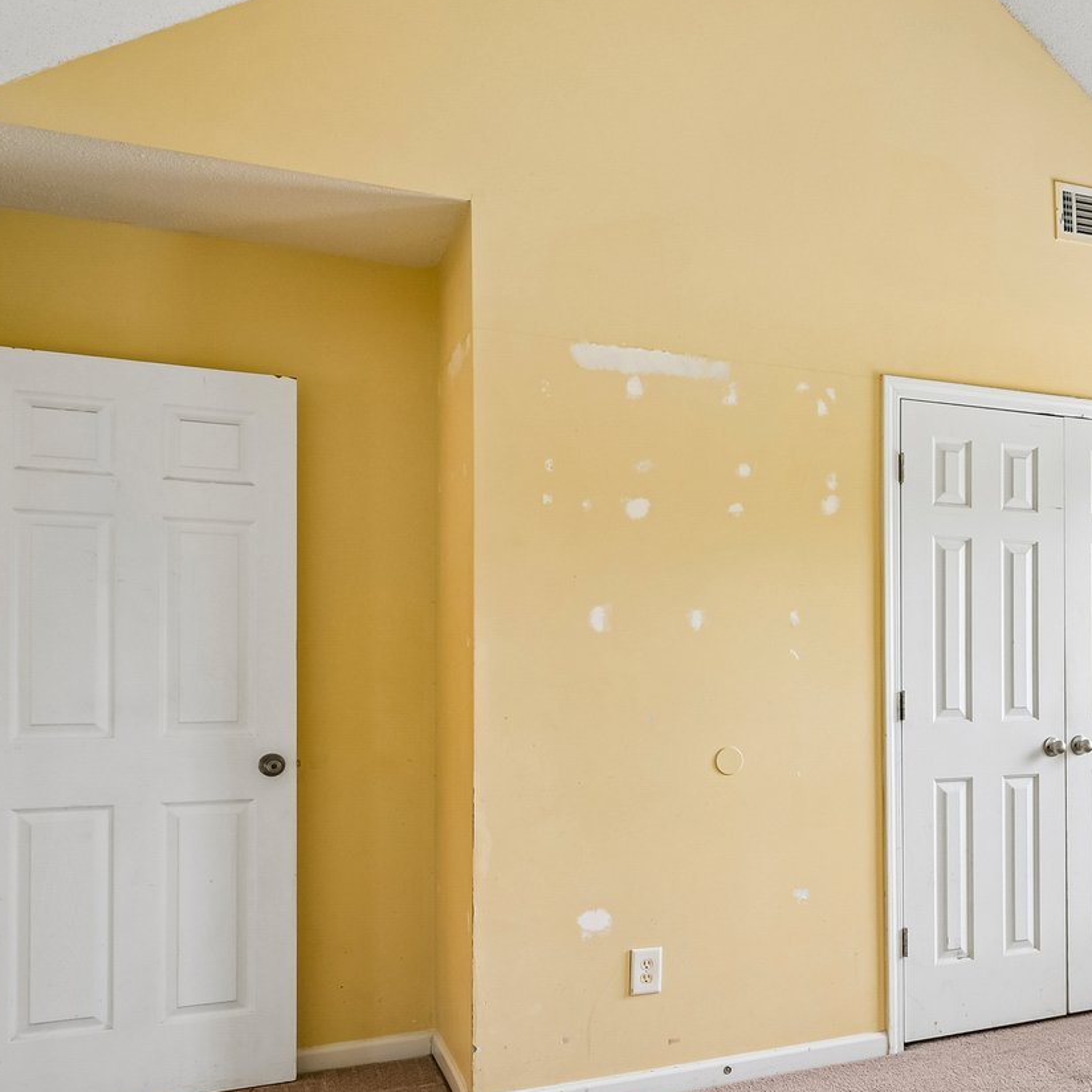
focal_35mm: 38
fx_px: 1356
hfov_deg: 38.9
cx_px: 1085
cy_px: 653
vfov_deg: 43.6
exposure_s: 1/50
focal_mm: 18
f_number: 8
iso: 400
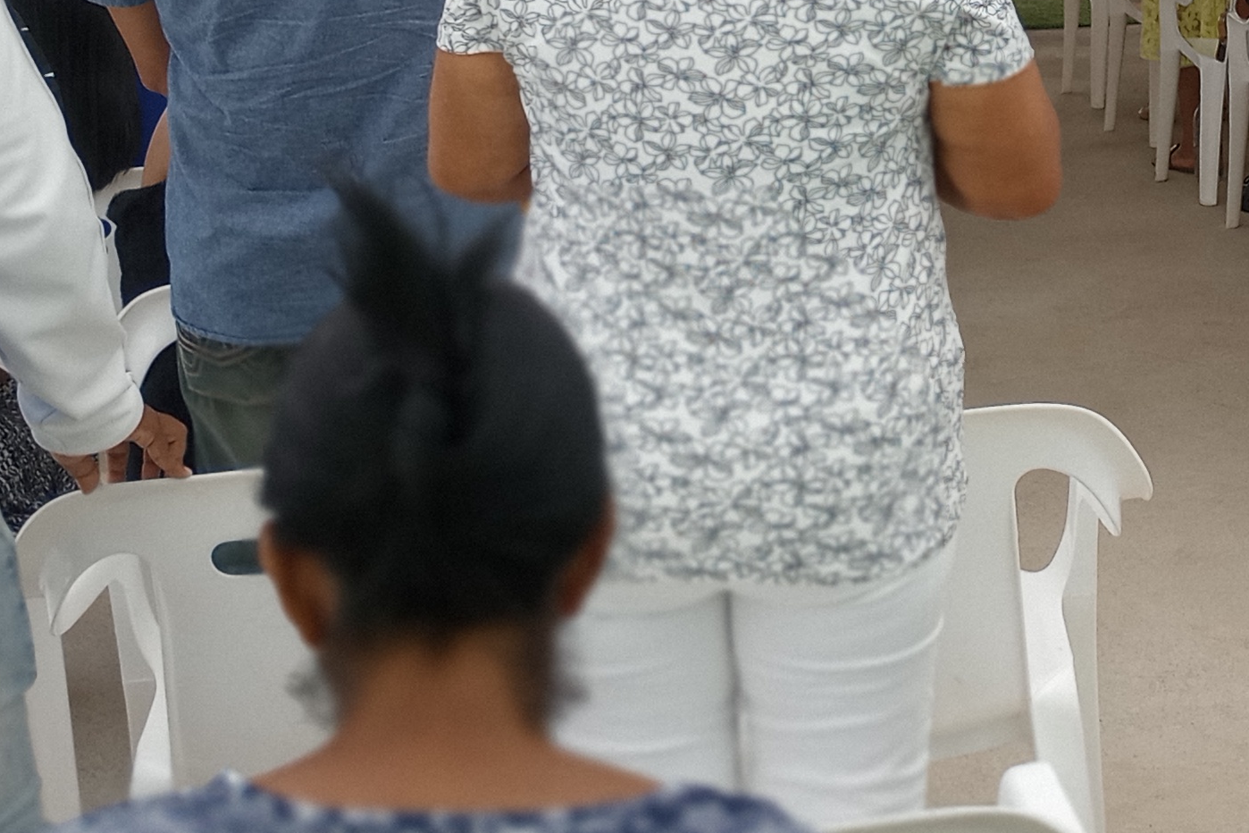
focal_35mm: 68
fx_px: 2359
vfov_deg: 19.3
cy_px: -47
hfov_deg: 28.5
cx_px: 1121
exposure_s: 1/148
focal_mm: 4.27
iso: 111
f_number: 1.8
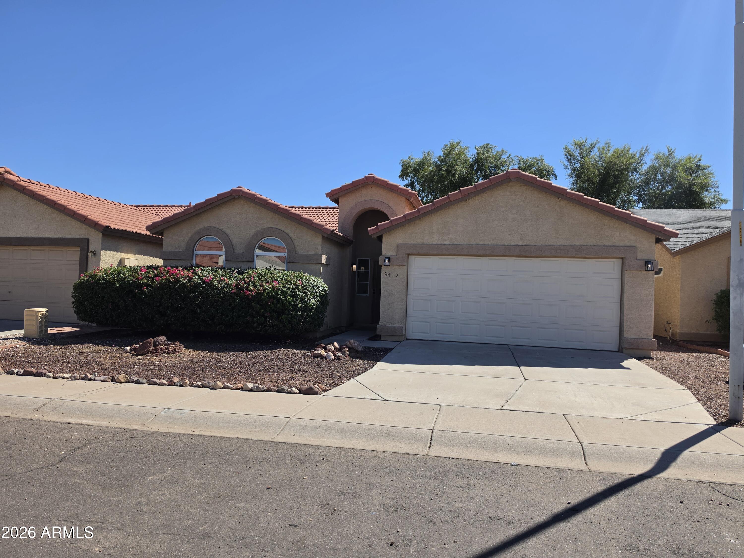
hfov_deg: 73.9
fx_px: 494
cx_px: 372
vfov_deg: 58.9
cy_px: 279
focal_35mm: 23
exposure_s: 1/7058
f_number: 1.4
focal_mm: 6.5
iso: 64
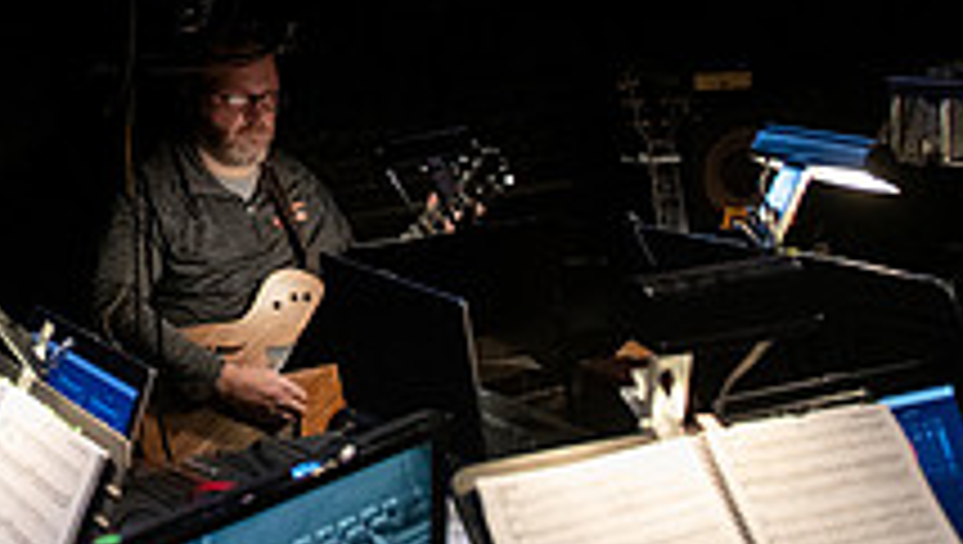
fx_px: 1739
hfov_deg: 28.1
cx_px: -104
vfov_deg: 16.3
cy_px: -263
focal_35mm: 68
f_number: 3.2
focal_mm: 24
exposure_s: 1/320
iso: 4000
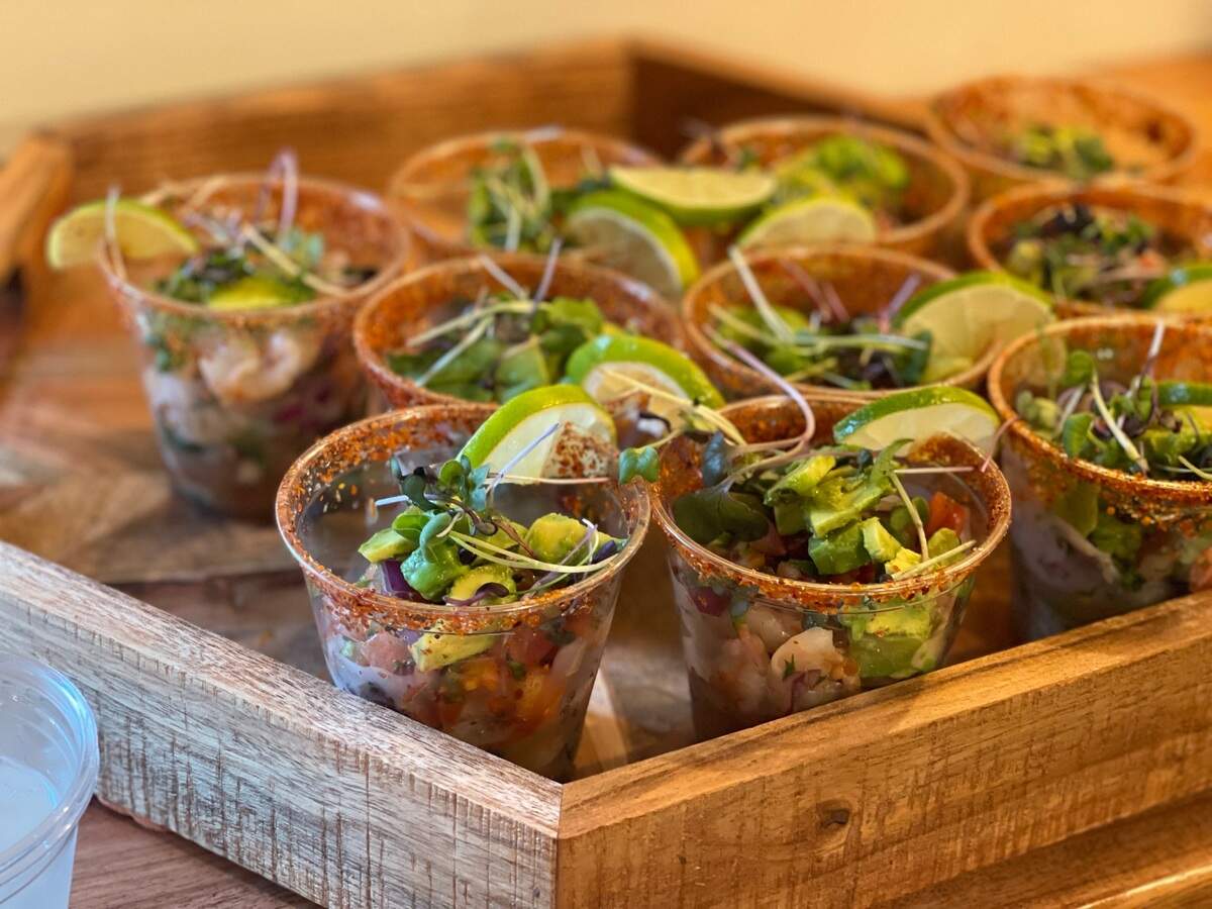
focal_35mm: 64
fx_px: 2241
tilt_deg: -32.2
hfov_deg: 30.3
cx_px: 606
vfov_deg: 22.9
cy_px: 454
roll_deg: -2.3
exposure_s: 1/40
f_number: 2.2
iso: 320
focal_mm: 7.5
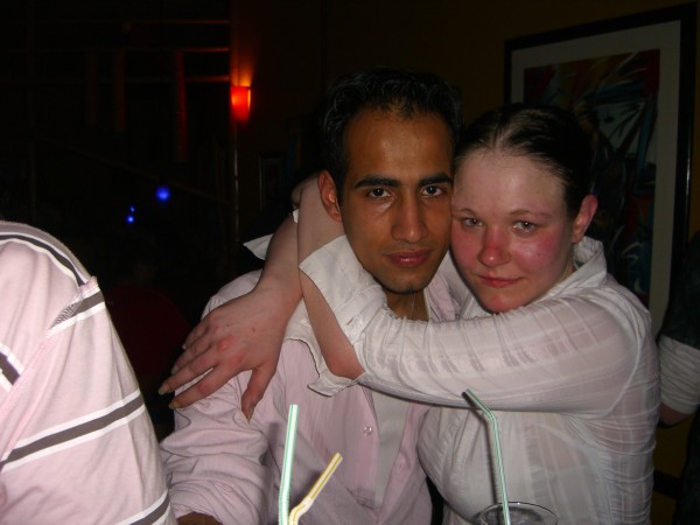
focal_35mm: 38
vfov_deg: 37.7
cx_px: 350
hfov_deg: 49.0
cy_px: 262
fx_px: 768
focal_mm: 7.9
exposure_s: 1/60
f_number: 2.8
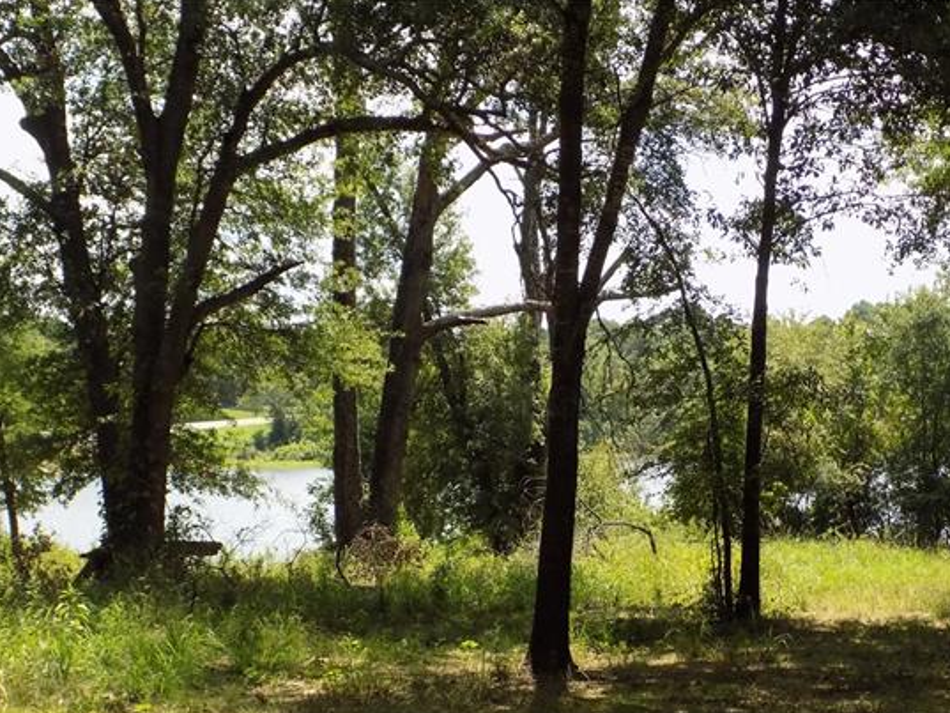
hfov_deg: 31.2
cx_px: 448
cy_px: 421
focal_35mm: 62
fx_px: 1702
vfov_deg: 23.6
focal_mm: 9.3
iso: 400
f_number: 12.5
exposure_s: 1/160
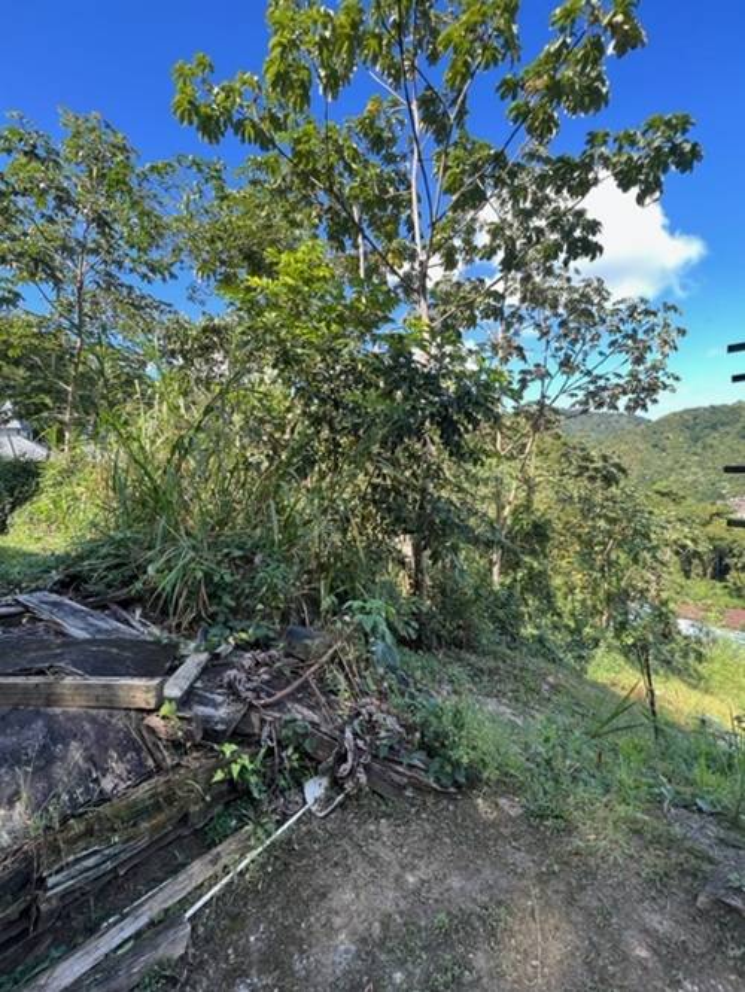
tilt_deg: -1.7
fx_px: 373
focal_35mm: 13
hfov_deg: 90.0
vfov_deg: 106.2
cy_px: 496
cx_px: 372
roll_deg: +3.3
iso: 32
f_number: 1.8
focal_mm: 1.57
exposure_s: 1/182
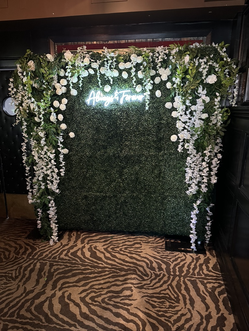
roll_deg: -0.3
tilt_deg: -14.1
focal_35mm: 24
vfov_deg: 71.6
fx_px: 230
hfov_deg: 56.9
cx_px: 124
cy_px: 166
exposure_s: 1/30
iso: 1000
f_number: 1.78
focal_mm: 6.86
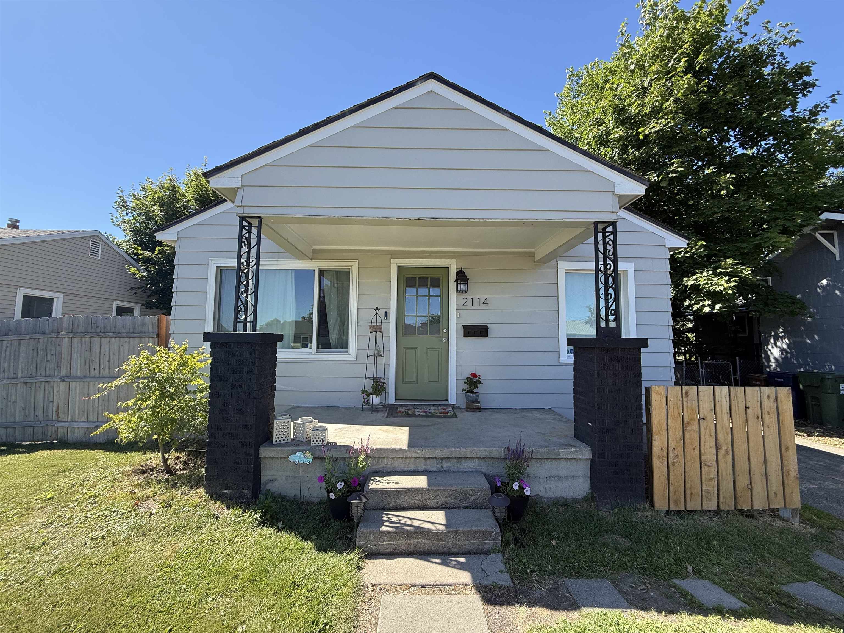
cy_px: 316
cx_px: 422
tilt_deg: +4.9
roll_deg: -0.2
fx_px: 341
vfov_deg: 85.7
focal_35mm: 14
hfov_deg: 102.1
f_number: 2.2
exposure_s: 1/585
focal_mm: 2.22
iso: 50
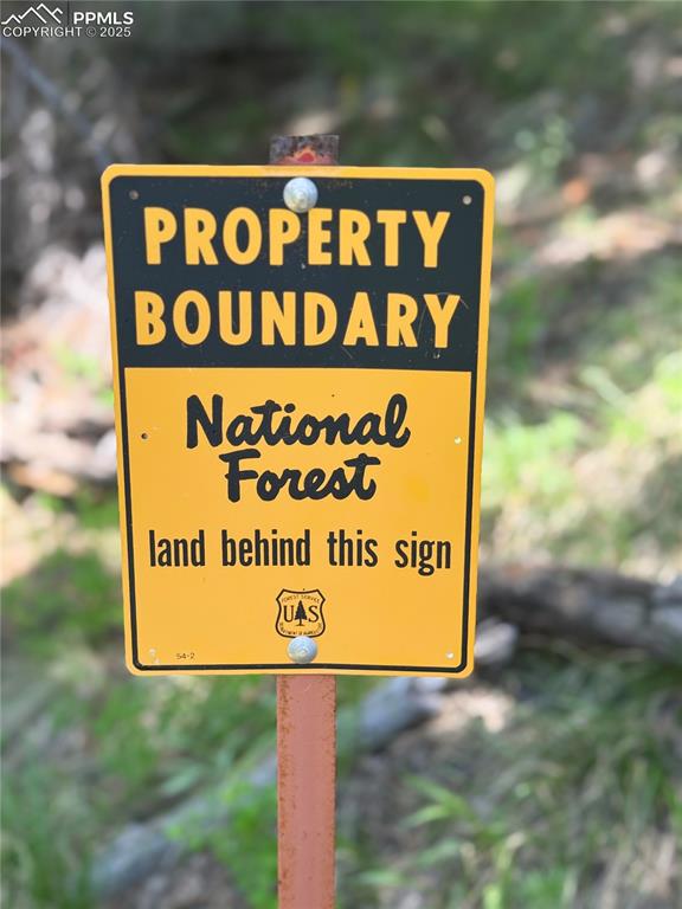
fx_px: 1261
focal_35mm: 48
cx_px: 341
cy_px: 454
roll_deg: -1.5
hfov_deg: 30.3
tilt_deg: -10.3
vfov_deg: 39.7
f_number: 1.78
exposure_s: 1/535
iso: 64
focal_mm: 6.76
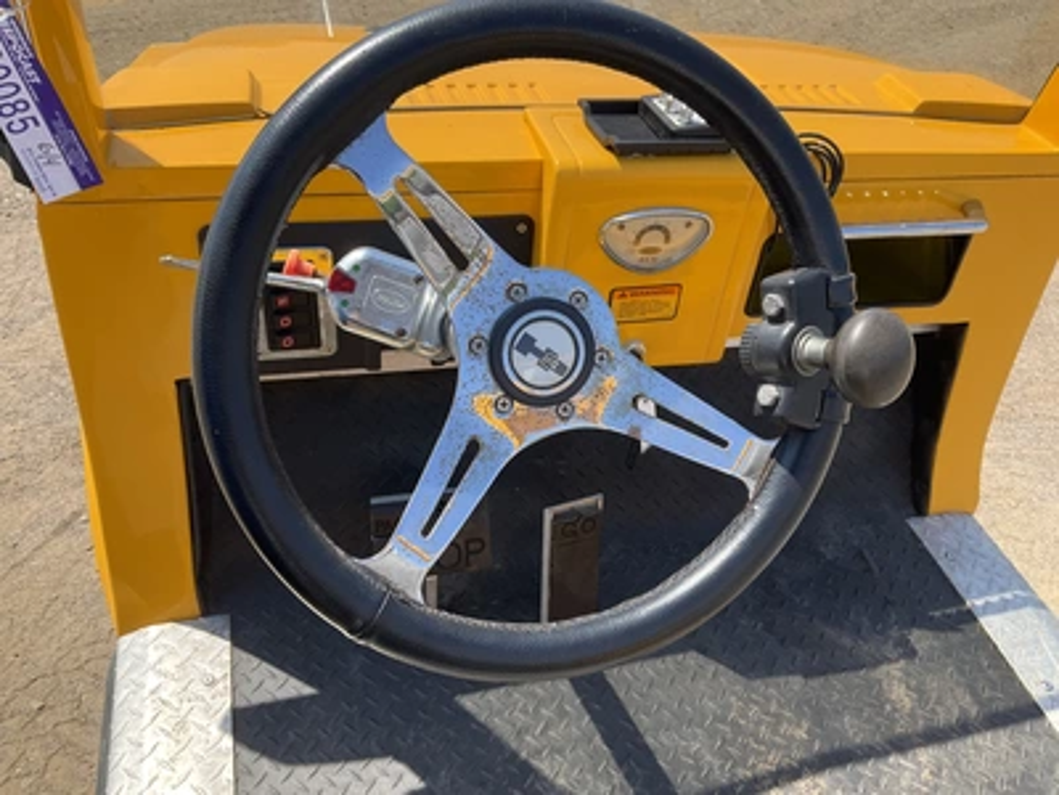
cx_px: 530
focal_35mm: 29
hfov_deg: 61.7
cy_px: 398
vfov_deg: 48.2
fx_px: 887
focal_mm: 3
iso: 25
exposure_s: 1/691
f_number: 1.8
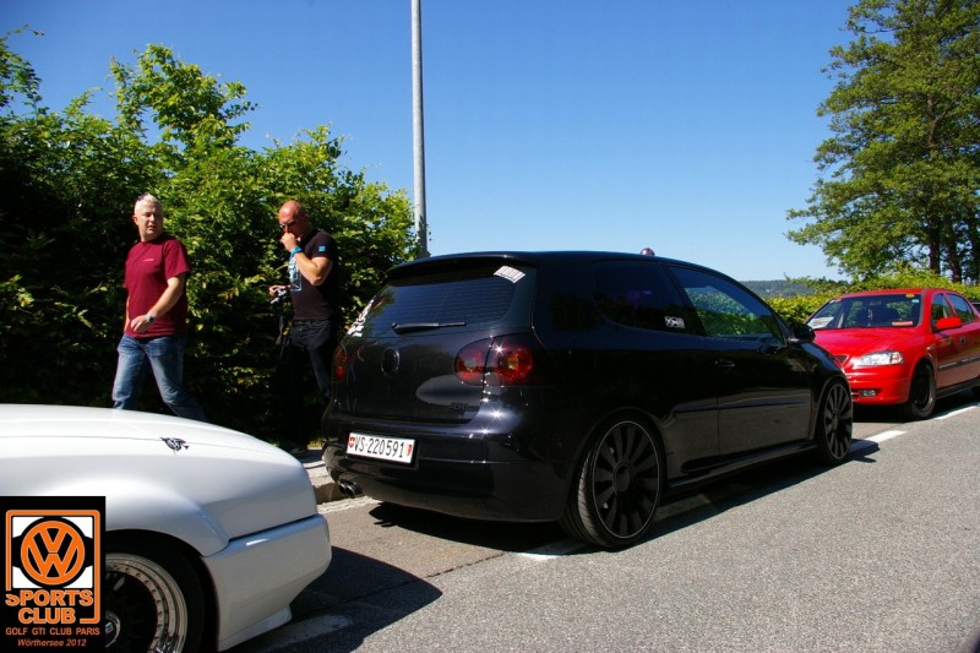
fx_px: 735
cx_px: 490
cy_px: 326
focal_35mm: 27
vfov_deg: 47.9
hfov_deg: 67.4
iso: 200
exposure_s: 1/180
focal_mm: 18
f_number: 9.5
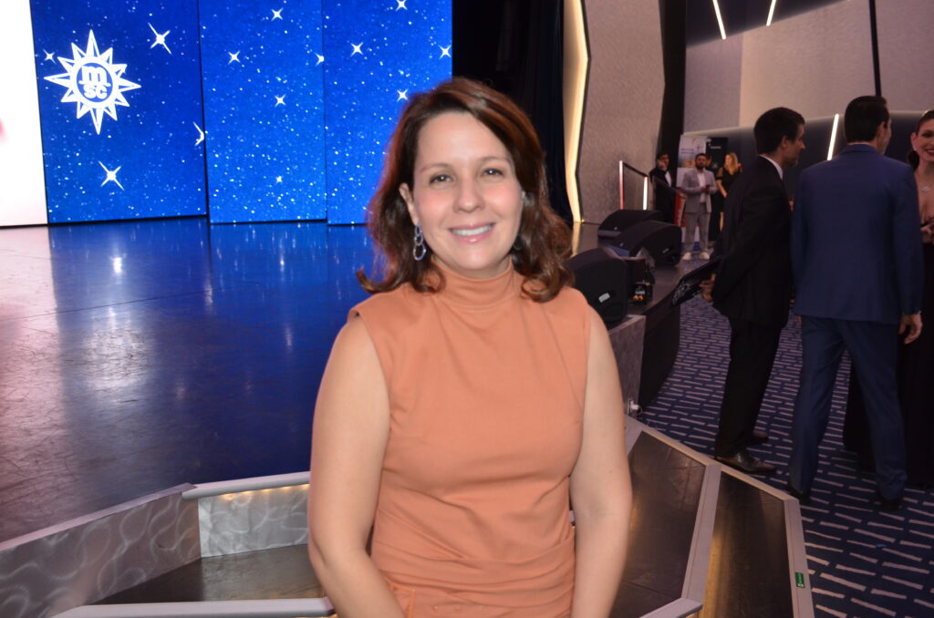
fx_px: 854
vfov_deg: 39.8
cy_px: 309
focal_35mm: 33
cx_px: 467
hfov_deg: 57.3
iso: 800
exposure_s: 1/60
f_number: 3.5
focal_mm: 22
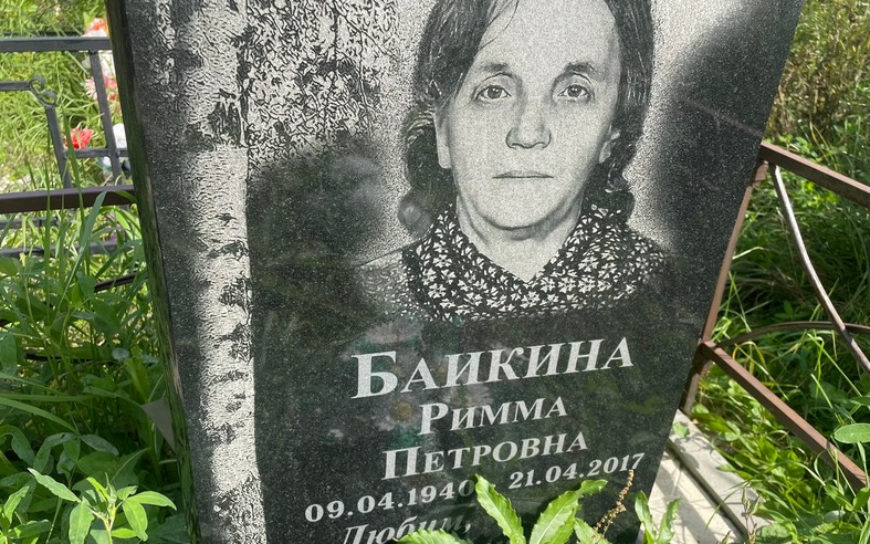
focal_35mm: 28
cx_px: 432
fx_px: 664
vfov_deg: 44.5
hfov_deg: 66.5
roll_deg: -3.6
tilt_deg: -28.3
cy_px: 299
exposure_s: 1/2304
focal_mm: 4.2
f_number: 1.6
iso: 32
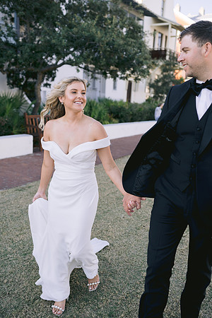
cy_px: 159
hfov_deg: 37.9
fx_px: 309
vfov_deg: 54.4
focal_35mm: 35
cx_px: 106
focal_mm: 35
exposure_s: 1/800
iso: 200
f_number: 2.5
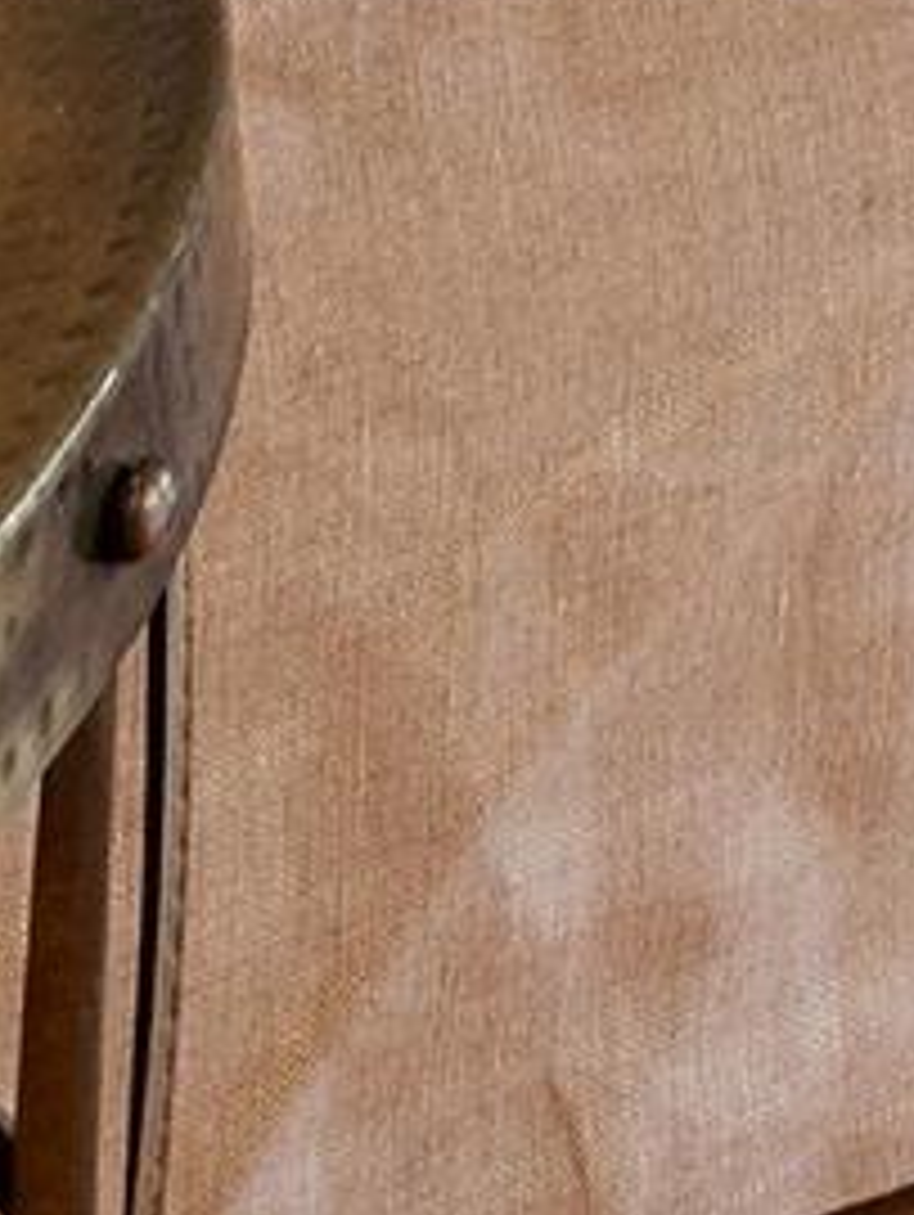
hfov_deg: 7.3
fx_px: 6151
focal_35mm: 175
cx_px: 2945
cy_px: -3380
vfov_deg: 8.0
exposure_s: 1/3.33
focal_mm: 16
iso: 200
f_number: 9.5
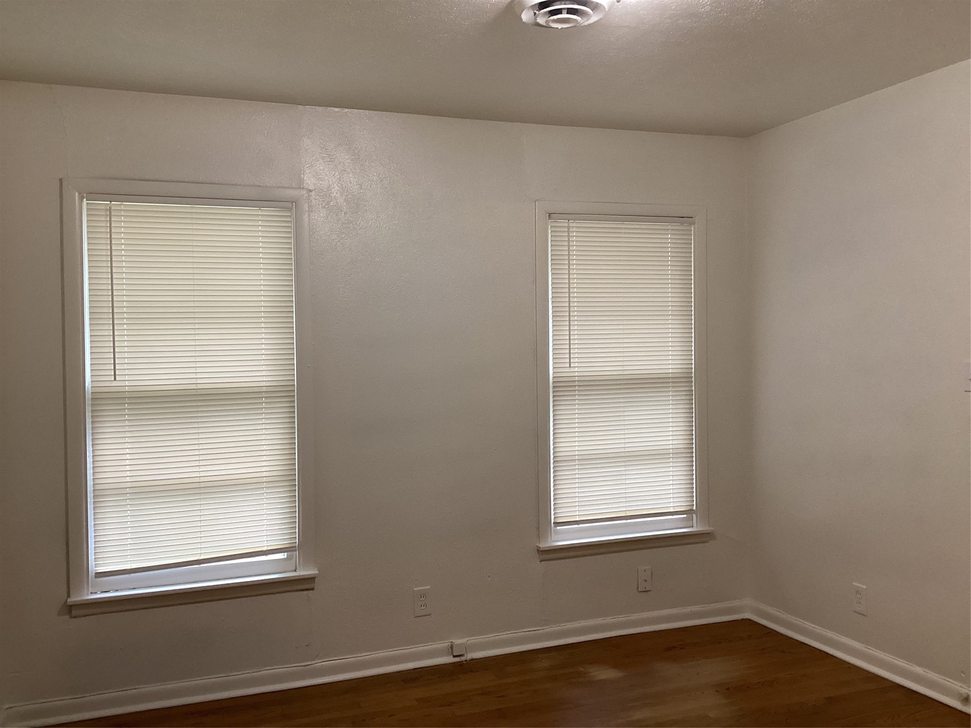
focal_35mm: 31
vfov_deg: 45.4
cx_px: 486
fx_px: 870
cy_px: 364
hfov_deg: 58.4
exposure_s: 1/60
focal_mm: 3.3
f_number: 2.4
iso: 250
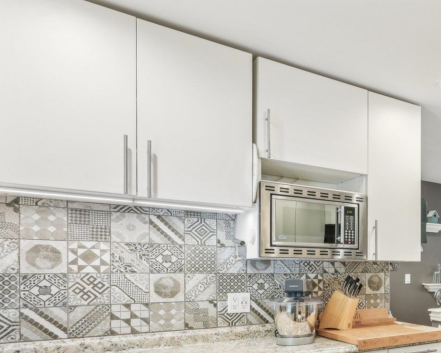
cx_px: 480
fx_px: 444
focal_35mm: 34
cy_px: 291
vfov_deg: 41.2
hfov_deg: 42.2
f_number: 9
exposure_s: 1/8
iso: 400
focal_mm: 16.5
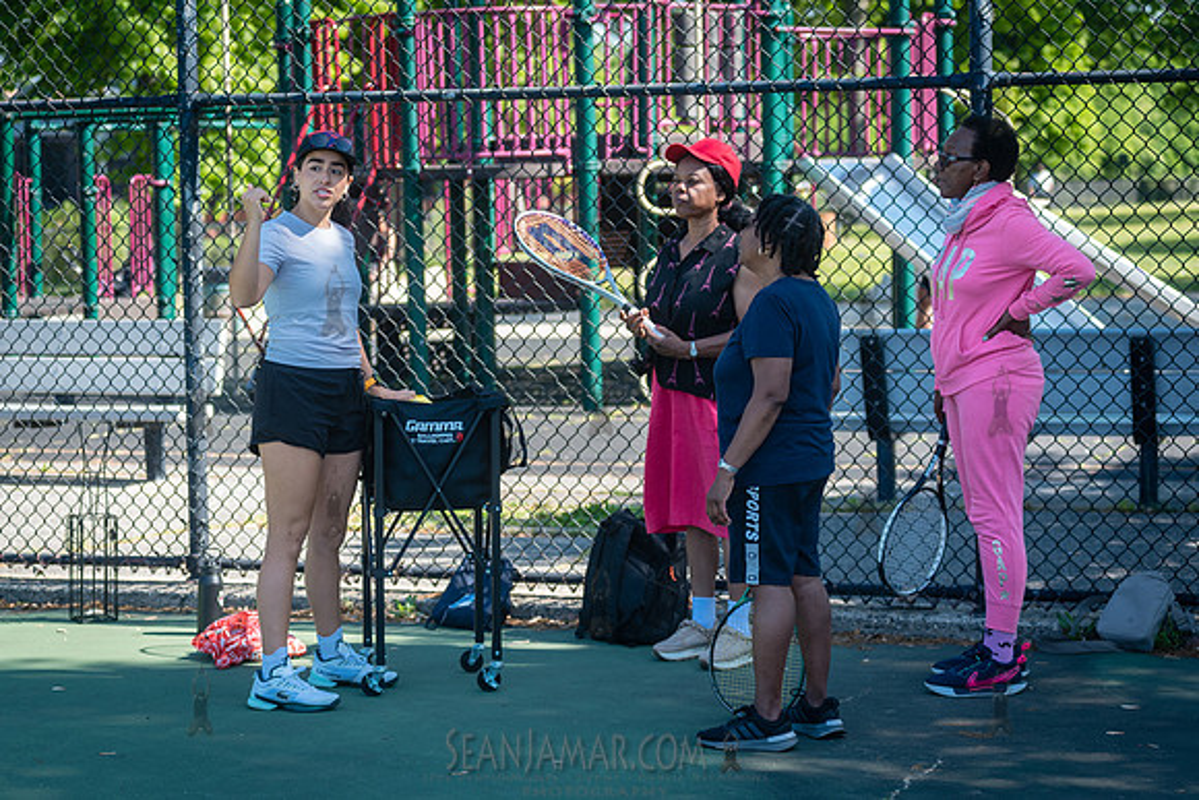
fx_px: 2956
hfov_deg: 22.9
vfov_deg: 15.4
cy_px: 362
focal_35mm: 89
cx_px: 534
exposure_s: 1/640
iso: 200
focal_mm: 80
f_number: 3.5
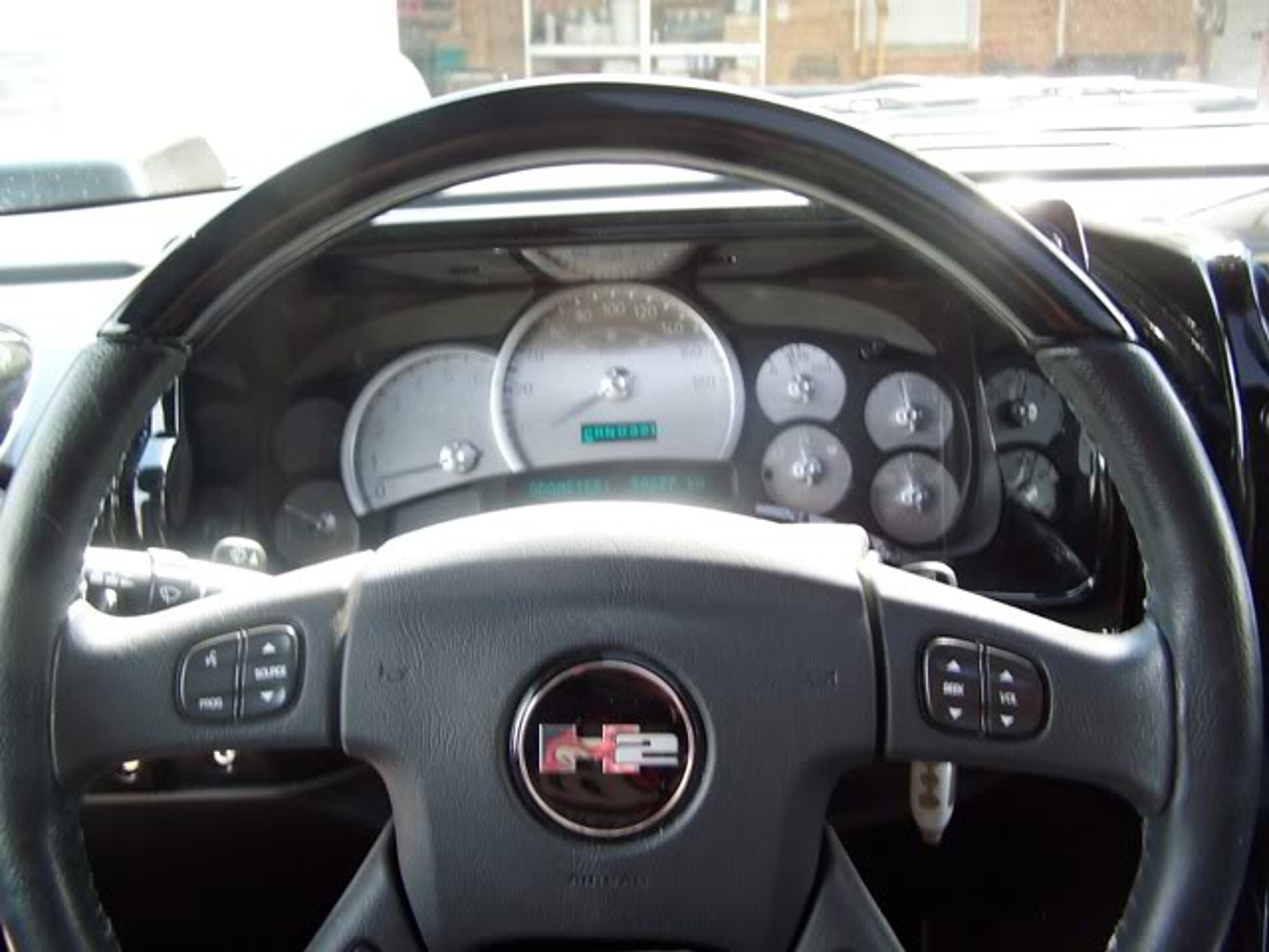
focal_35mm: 38
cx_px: 634
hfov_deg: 49.0
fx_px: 1393
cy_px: 476
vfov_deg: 37.7
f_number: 2.8
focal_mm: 6.3
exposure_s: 1/30
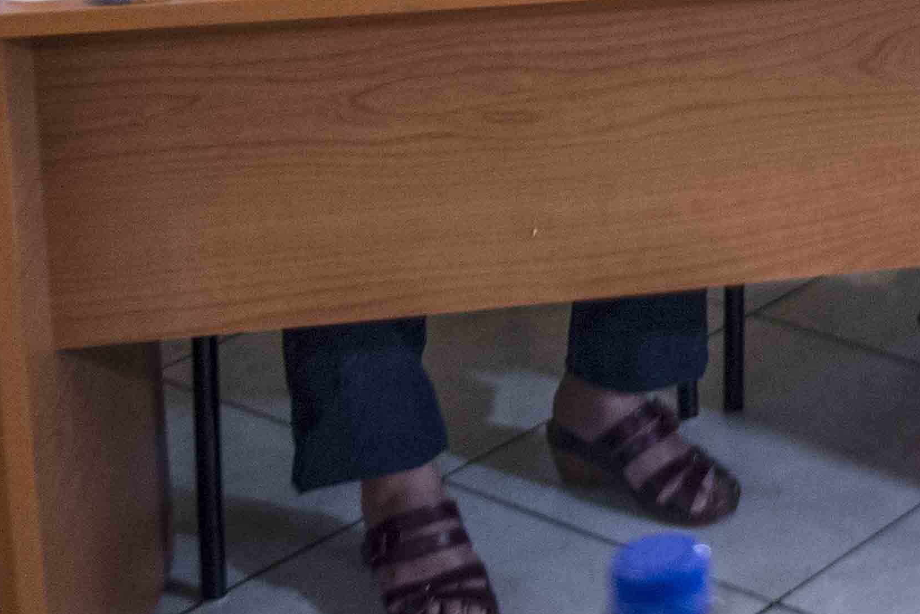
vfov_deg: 12.1
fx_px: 2710
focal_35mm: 106
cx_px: 1586
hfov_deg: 16.5
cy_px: -428
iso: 3200
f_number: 5
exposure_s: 1/100
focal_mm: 29
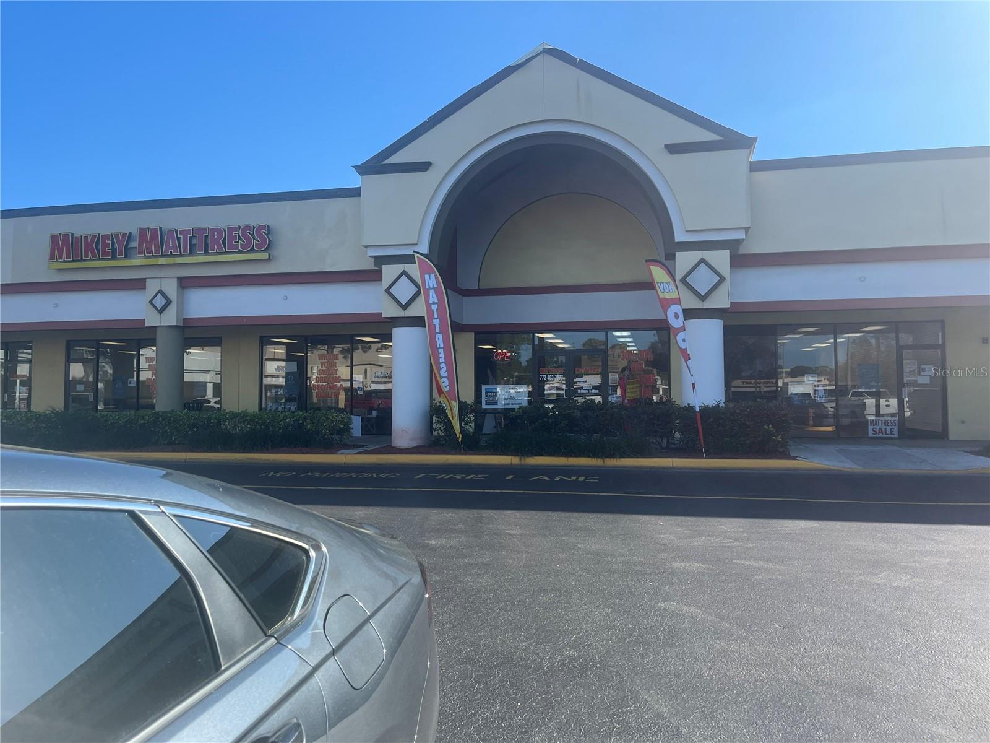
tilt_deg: +6.7
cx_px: 495
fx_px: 744
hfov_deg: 67.3
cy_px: 372
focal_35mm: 26
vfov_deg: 53.1
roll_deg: -0.3
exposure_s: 1/1517
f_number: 1.6
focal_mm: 5.1
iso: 50
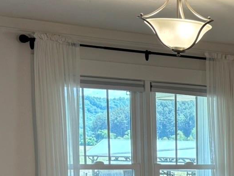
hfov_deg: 17.2
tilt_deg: -8.2
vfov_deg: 13.8
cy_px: 242
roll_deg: -0.8
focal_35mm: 102
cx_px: 357
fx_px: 690
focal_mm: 5.96
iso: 50
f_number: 1.6
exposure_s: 1/120
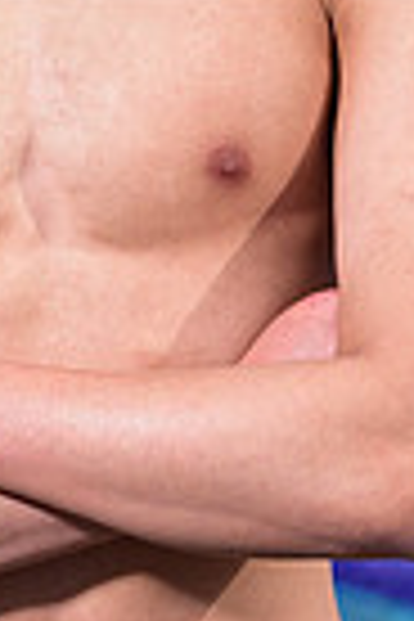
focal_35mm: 673
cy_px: -148
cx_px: 47
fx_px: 11608
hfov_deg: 2.0
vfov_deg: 3.1
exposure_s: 1/250
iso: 80
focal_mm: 160
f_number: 6.3
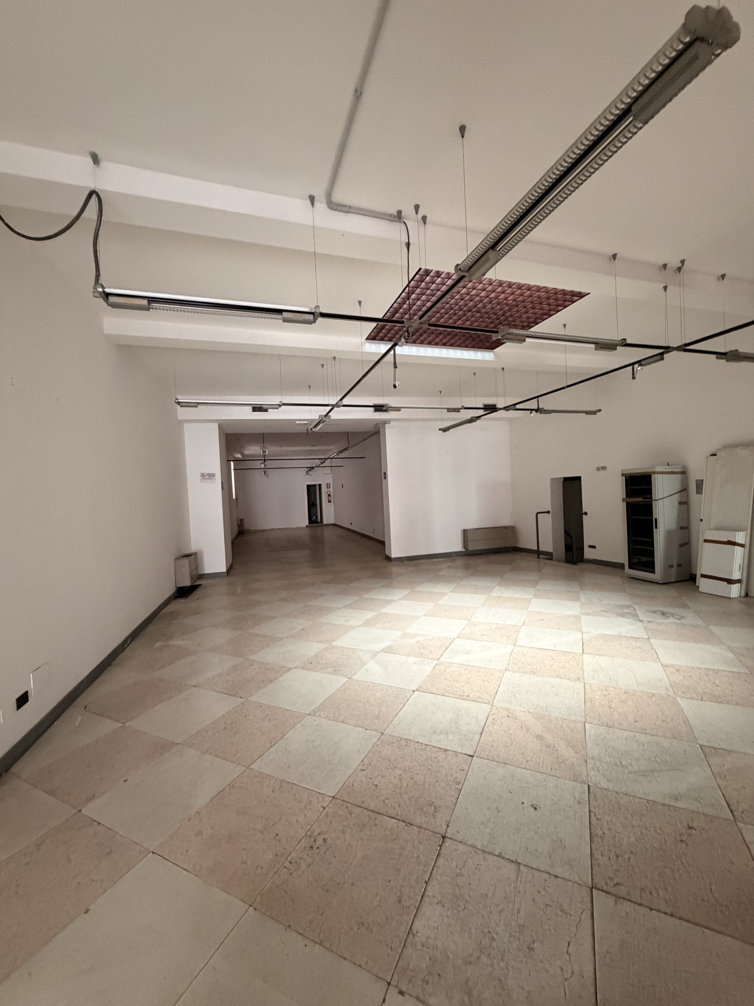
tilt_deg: -0.8
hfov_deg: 85.7
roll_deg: +2.4
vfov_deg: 102.1
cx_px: 377
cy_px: 503
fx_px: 407
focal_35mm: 14
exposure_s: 1/60
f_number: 2.2
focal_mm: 2.22
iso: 640
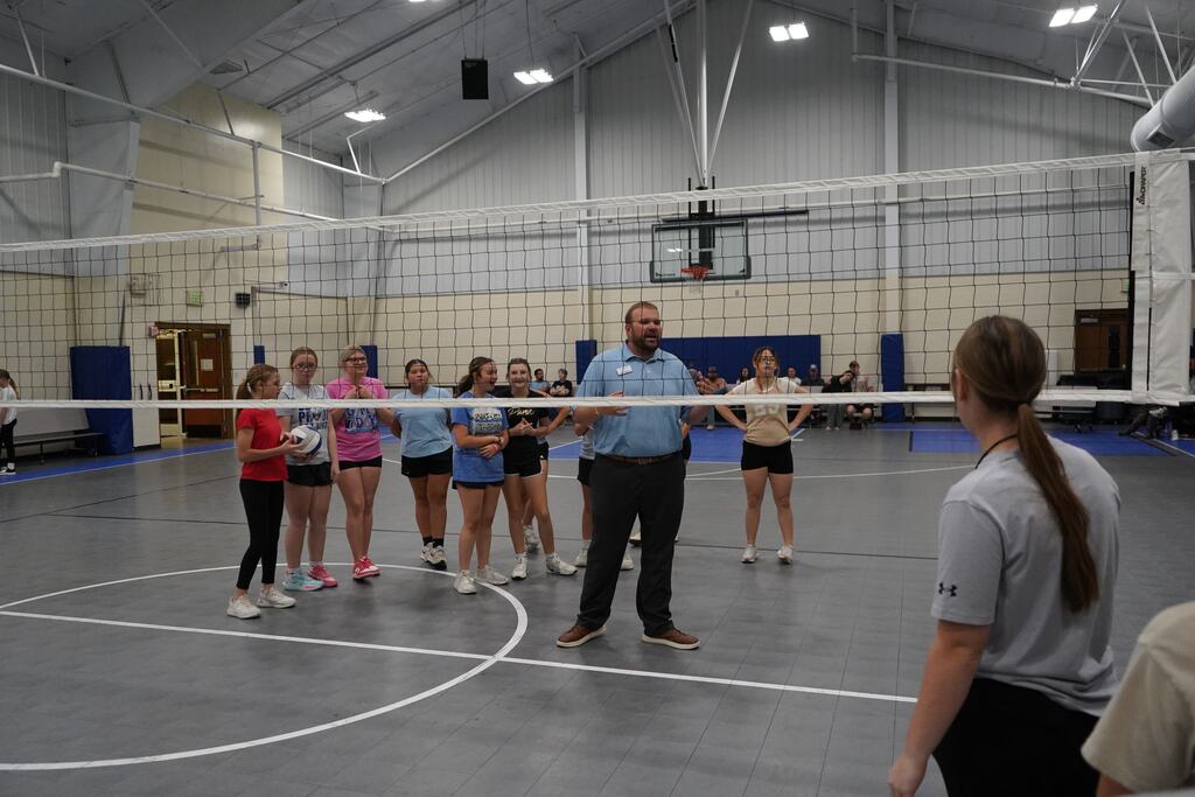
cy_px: 398
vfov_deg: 46.4
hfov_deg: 65.5
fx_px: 930
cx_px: 598
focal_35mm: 28
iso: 5000
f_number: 3.5
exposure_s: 1/400
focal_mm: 28
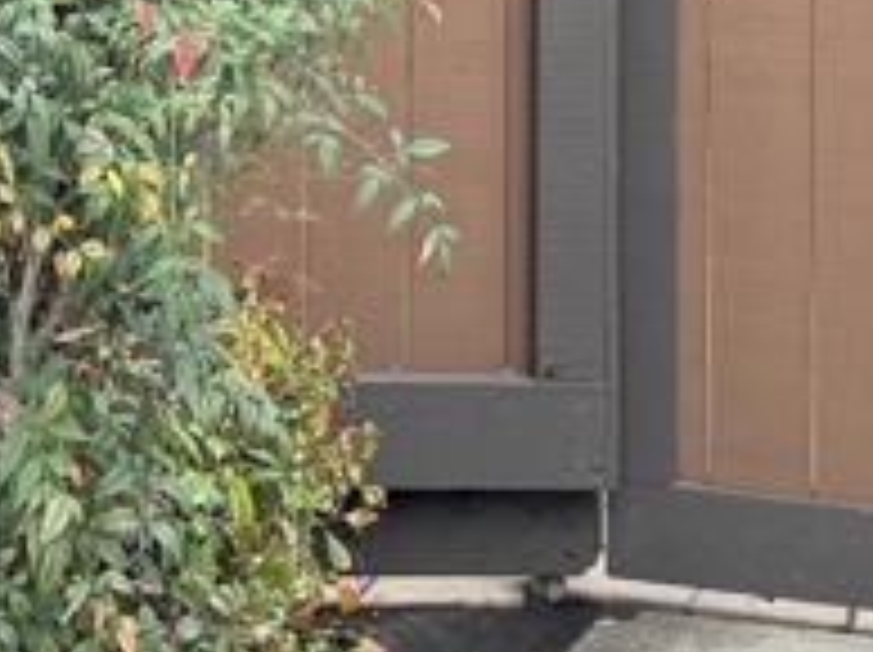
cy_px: -427
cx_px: 54
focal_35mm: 127
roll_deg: -1.2
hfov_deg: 15.3
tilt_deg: +0.1
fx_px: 3199
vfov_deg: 11.0
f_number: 1.78
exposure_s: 1/354
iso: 80
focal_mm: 6.76
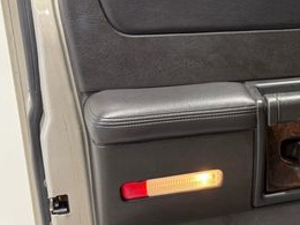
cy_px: 105
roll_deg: +1.7
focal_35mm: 59
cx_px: 329
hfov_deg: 29.5
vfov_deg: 24.8
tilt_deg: -12.3
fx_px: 511
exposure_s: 1/120
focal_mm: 6.76
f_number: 1.78
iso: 160
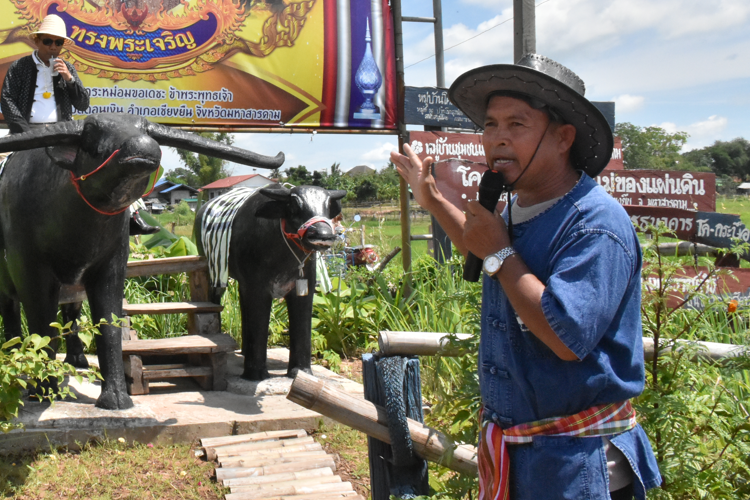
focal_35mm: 50
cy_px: 135
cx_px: 138
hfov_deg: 38.0
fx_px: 1042
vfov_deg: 26.7
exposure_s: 1/1250
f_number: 18
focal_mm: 20
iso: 2500
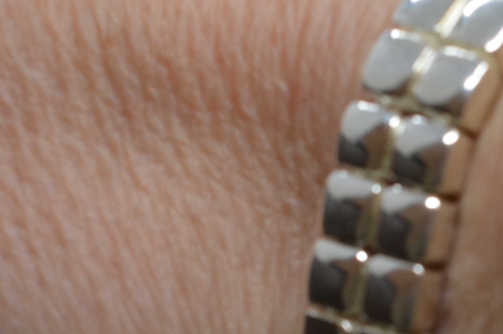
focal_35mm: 174
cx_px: 564
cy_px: 329
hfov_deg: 11.6
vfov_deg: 7.8
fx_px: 2427
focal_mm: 40
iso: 200
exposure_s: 1/60
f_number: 8
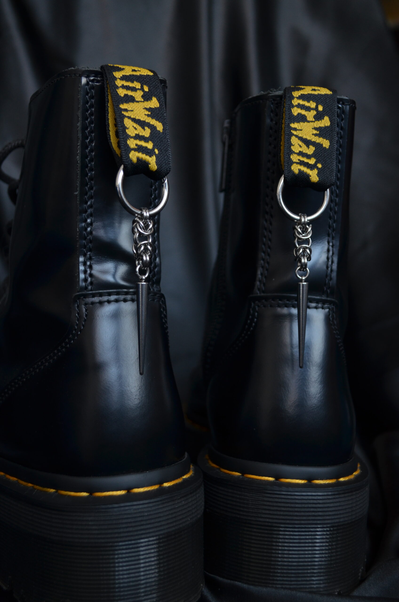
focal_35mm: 39
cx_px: 200
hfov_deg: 34.1
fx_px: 651
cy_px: 301
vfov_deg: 49.6
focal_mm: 26
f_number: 5.6
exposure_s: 1/25
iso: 400
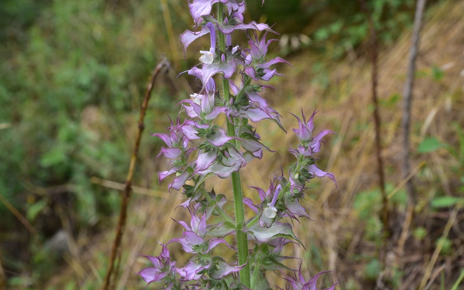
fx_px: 658
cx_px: 228
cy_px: 155
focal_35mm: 52
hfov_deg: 38.9
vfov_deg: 24.9
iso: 320
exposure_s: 1/125
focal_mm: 50
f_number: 10
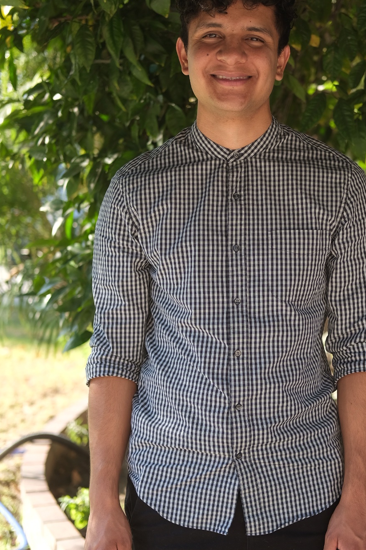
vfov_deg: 28.5
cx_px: 234
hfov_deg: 19.1
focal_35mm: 71
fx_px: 1083
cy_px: 280
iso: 200
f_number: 2.2
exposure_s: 1/480
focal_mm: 35
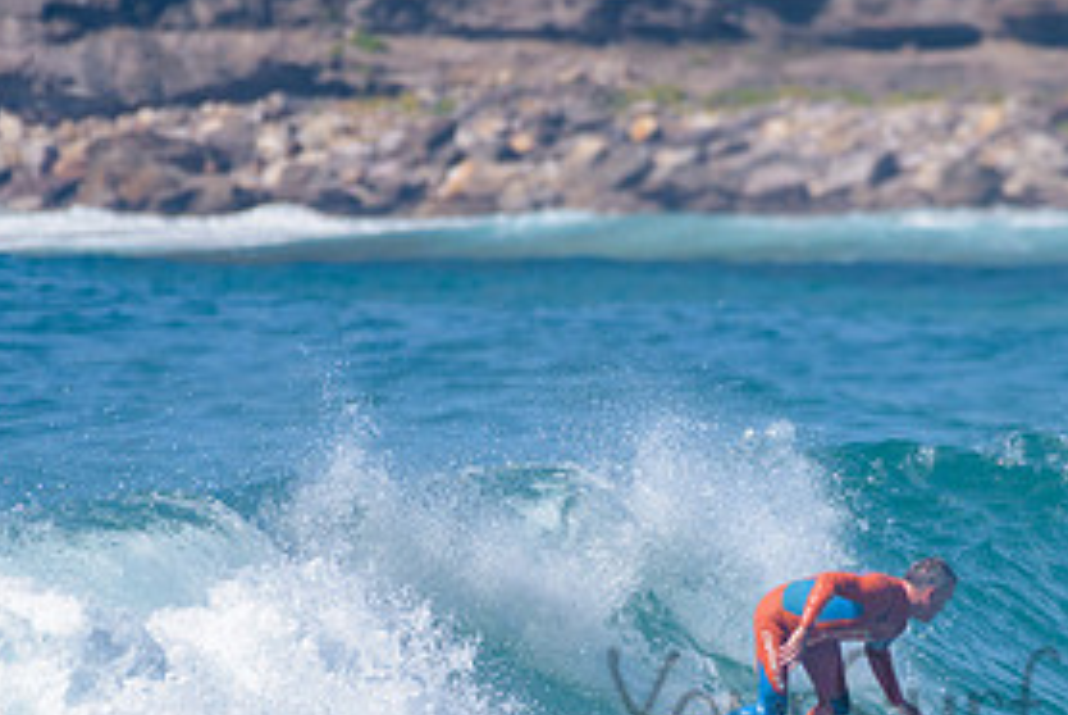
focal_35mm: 1278
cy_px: 507
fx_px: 37953
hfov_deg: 1.6
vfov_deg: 1.1
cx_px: 867
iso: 200
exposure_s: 1/2000
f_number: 5.6
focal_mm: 500
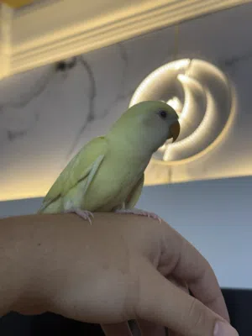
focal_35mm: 48
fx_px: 466
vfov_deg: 39.7
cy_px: 168
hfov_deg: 30.3
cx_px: 126
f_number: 1.78
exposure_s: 1/50
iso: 50
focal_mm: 6.86
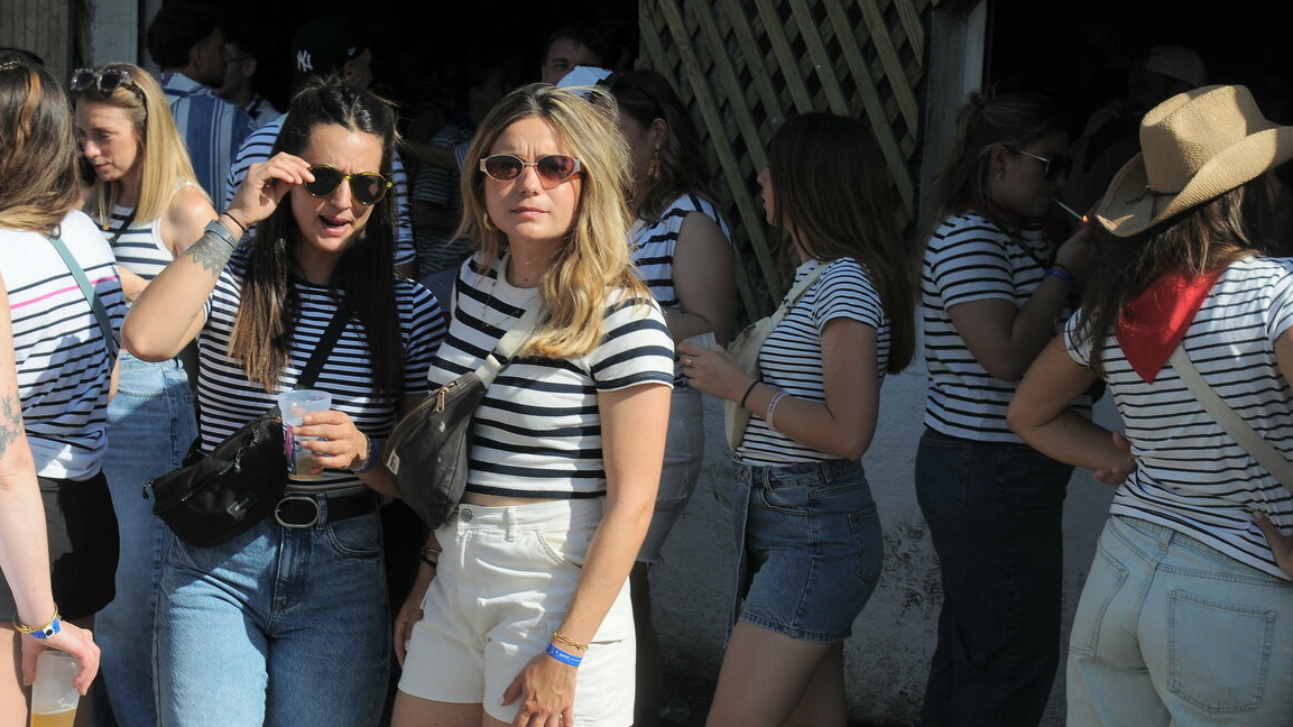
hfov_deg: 26.5
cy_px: 376
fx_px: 2742
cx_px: 639
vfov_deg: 15.1
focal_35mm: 80
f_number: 10
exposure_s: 1/400
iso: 200
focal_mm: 48
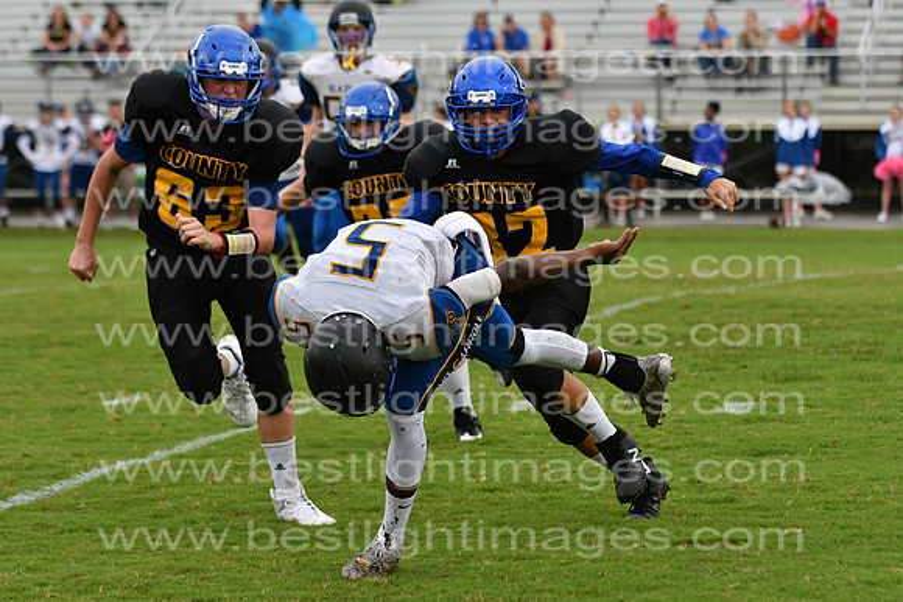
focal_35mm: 210
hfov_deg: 9.8
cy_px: 301
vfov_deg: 6.5
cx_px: 452
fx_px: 5268
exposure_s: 1/3200
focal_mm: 140
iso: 800
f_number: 3.5
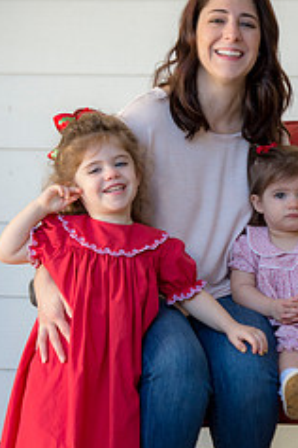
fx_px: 2731
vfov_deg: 9.4
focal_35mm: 220
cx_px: 210
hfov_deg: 6.2
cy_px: 289
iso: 320
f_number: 4
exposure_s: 1/200
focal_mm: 116
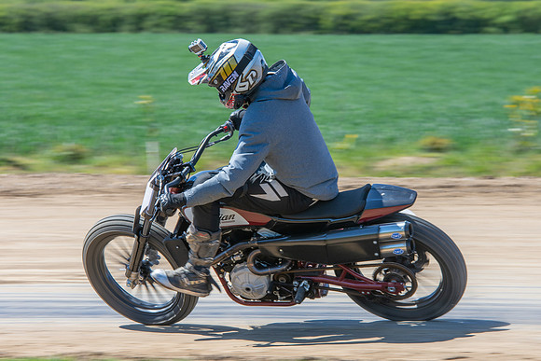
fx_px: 4687
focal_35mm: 312
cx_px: 290
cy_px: 176
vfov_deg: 4.4
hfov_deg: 6.6
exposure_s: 1/160
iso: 125
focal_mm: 175
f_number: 8
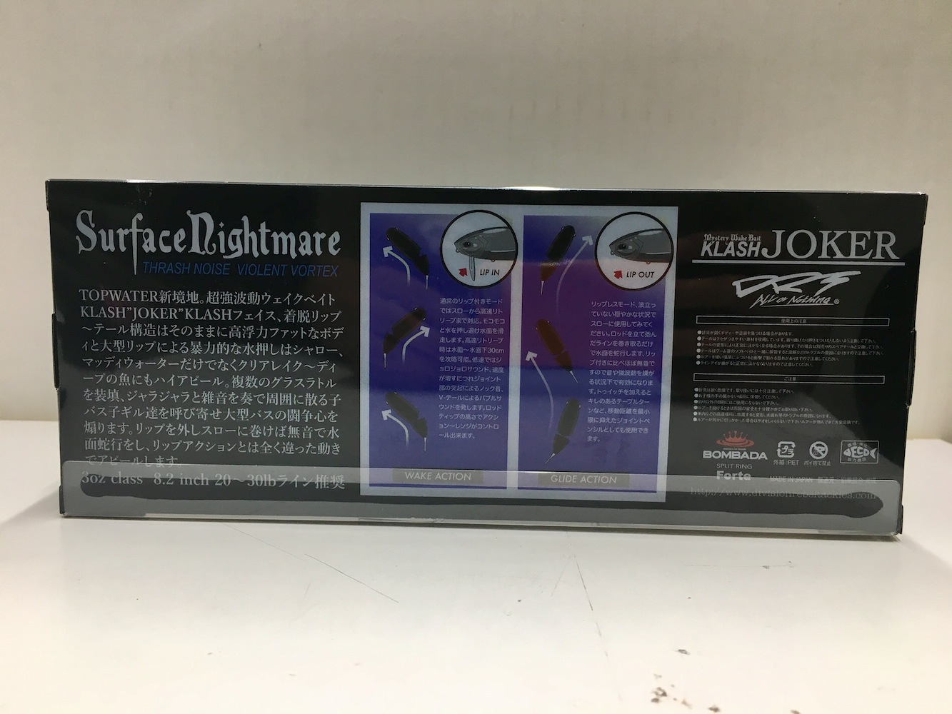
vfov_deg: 48.2
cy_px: 357
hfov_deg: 61.7
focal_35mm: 29
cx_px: 476
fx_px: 798
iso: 25
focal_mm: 4.15
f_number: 2.2
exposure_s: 1/30
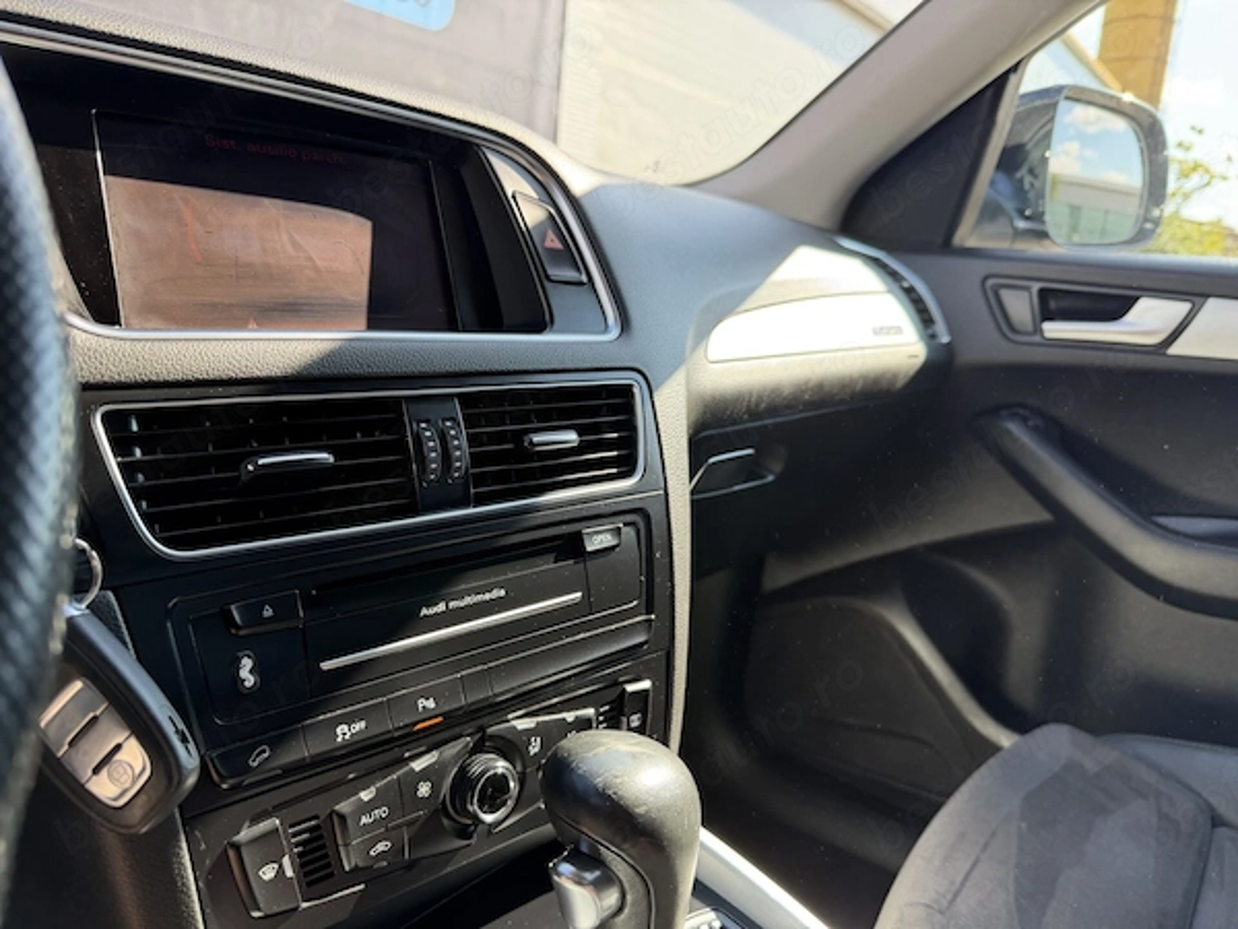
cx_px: 619
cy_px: 464
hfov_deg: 71.6
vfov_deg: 56.8
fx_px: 858
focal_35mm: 24
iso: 80
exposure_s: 1/214
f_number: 1.78
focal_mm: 6.76
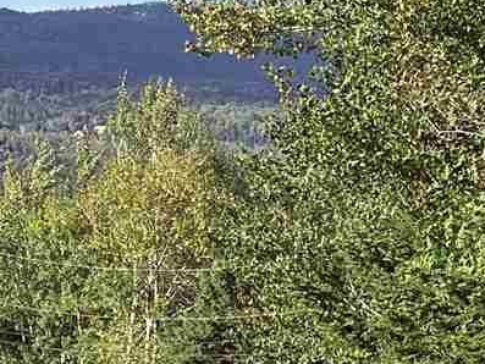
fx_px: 3798
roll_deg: -1.8
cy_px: 111
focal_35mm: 271
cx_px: -176
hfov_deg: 7.2
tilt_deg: -2.3
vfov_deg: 5.5
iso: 64
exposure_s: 1/2545
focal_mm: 6.76
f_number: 1.78
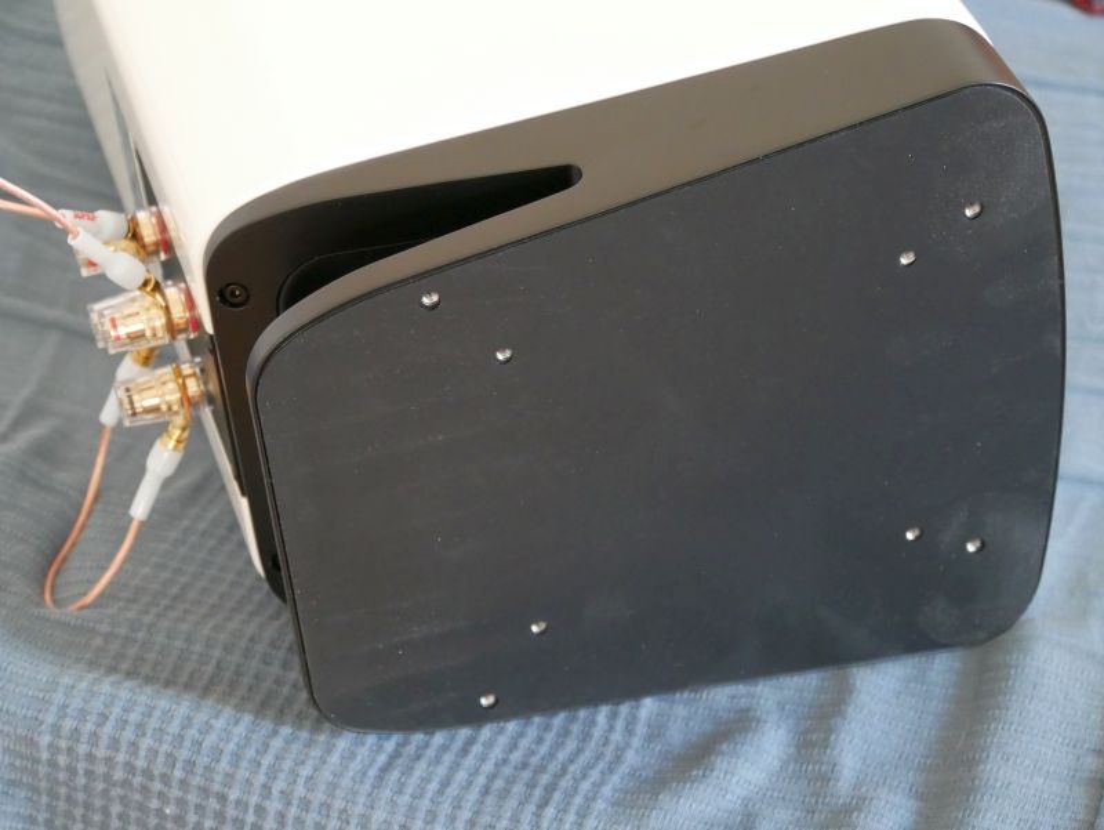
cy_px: 415
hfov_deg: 21.3
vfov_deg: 16.1
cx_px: 552
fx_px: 2936
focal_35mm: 92
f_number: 4.9
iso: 3200
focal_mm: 46
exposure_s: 1/15
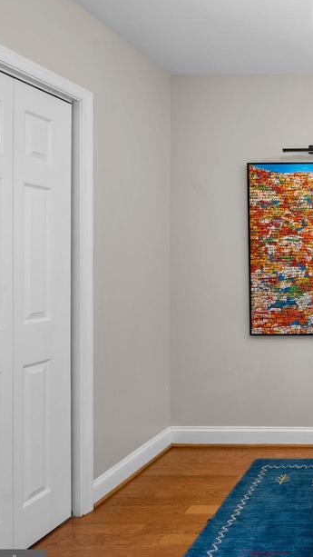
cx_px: 410
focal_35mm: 28
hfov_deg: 31.6
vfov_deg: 67.9
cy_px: 272
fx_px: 413
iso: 320
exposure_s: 1/5
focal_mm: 16
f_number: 8
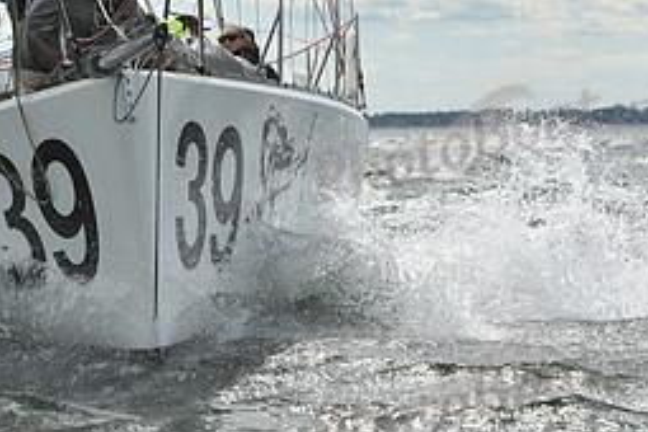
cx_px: 180
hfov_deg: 7.5
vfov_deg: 5.0
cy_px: 42
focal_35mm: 273
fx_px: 4914
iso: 320
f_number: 10
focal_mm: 120
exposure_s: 1/1000
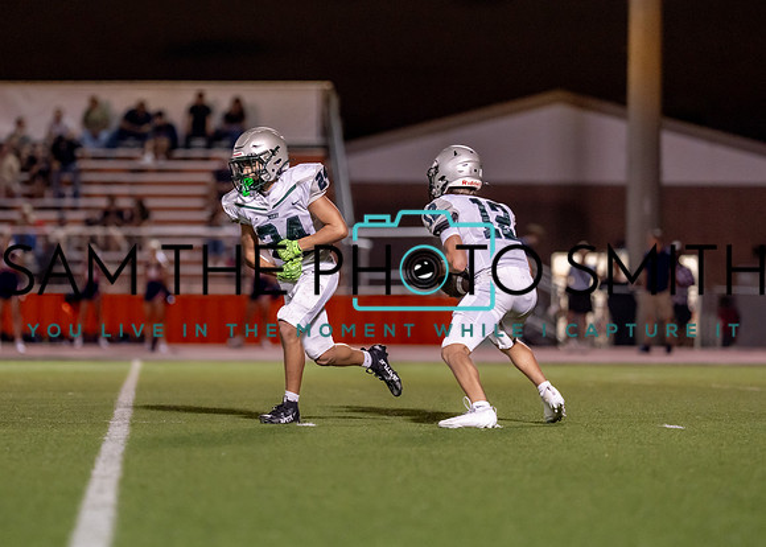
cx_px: 304
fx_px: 4295
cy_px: 259
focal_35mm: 197
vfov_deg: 7.3
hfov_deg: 10.2
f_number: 1.8
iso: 1600
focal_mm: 135
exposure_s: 1/1000
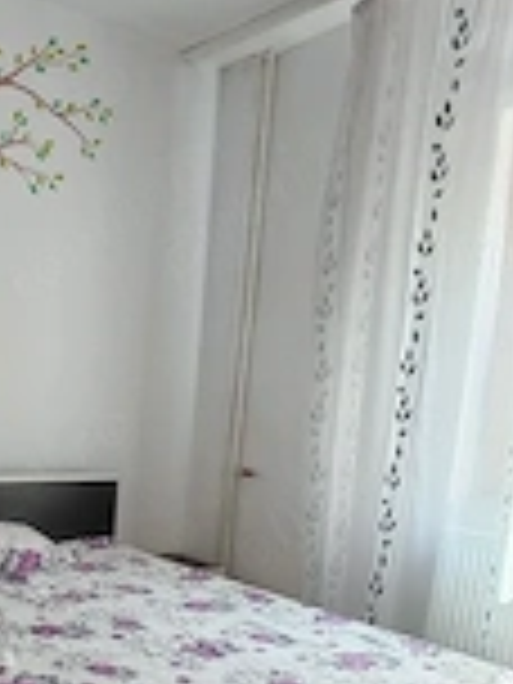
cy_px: 590
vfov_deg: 41.9
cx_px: 144
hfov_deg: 33.8
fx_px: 830
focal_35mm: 42
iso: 100
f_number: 2.2
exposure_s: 1/50
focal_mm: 1.96
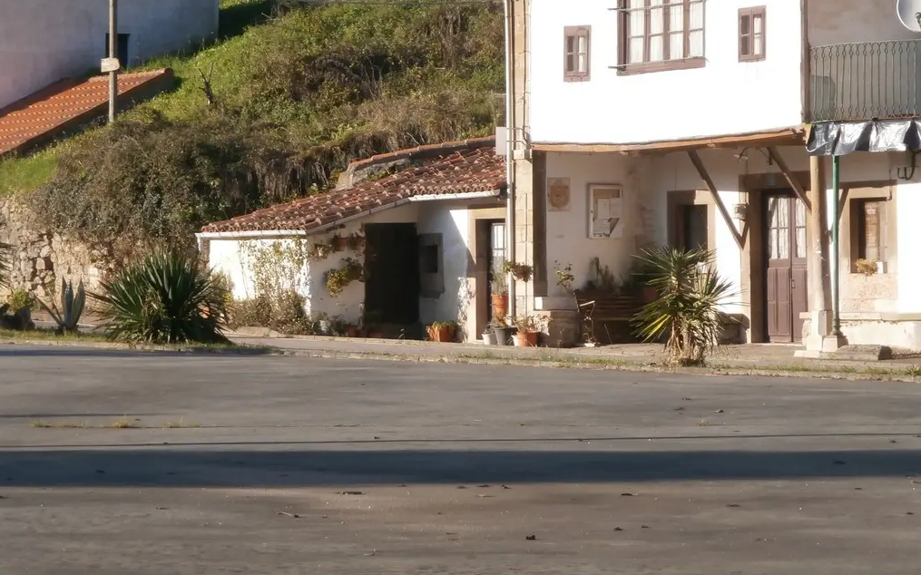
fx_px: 3488
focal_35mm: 139
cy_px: 249
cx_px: 460
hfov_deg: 15.0
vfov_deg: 9.4
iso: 80
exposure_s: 1/125
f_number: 6.5
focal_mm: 23.5
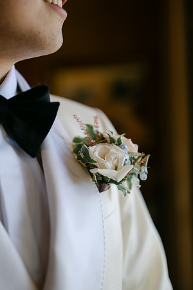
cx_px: 96
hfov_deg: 27.0
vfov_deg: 39.6
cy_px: 145
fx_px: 402
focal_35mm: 50
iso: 250
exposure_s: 1/500
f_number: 1.8
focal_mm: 50
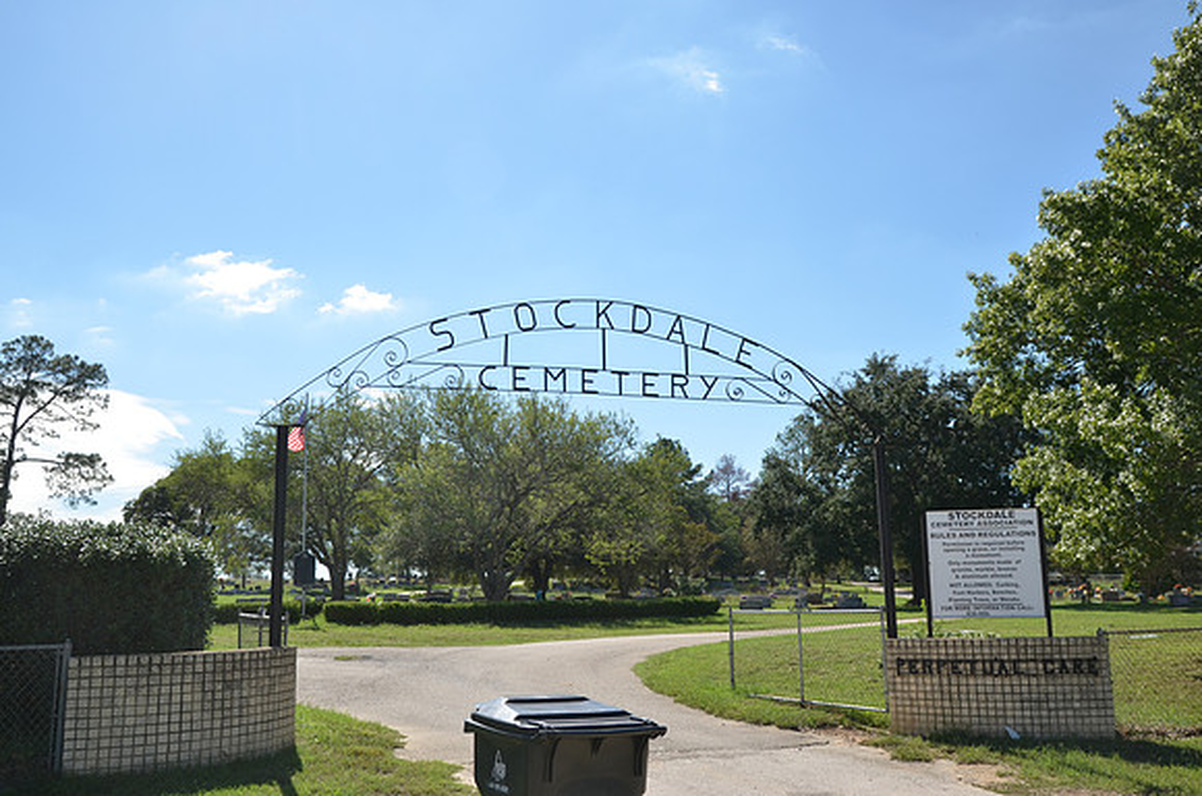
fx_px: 1049
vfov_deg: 41.5
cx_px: 601
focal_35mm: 32
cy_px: 398
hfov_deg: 59.6
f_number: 7.1
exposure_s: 1/200
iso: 200
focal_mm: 21
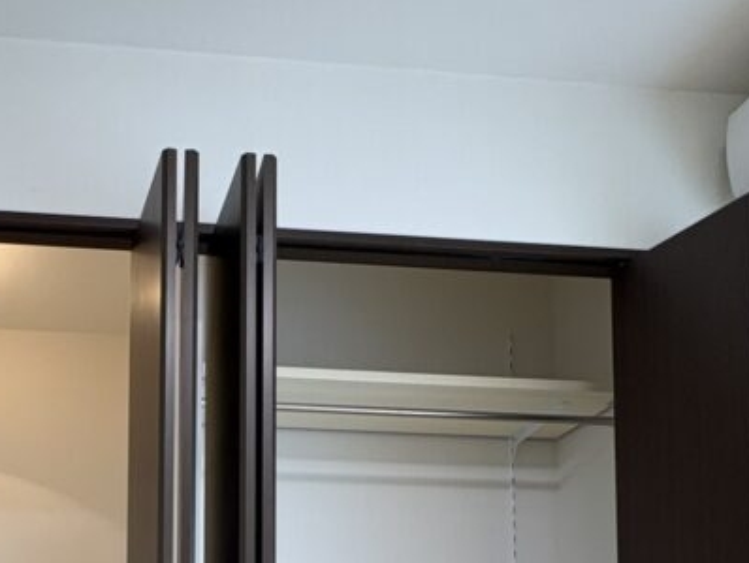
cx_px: 126
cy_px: 689
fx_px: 779
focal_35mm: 36
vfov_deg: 32.3
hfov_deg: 47.8
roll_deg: +0.2
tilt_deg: +3.6
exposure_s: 1/120
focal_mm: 2.22
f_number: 2.2
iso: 200
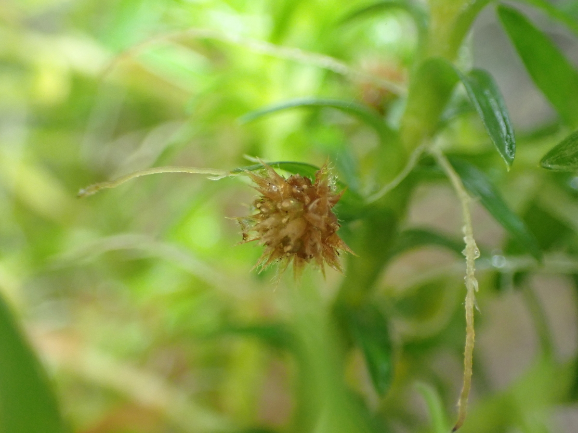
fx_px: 835
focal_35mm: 50
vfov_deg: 29.1
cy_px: 216
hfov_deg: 38.2
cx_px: 289
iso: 800
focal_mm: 9.01
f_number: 3.2
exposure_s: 1/200
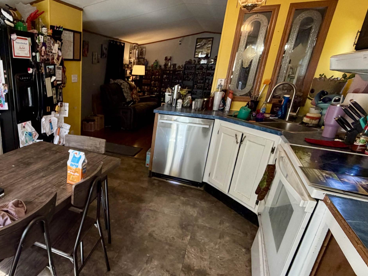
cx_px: 84
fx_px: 244
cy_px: 151
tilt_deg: -18.9
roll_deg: -0.6
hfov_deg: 68.2
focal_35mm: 23
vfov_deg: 58.8
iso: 250
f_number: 2.2
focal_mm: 2.22
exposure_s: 1/60
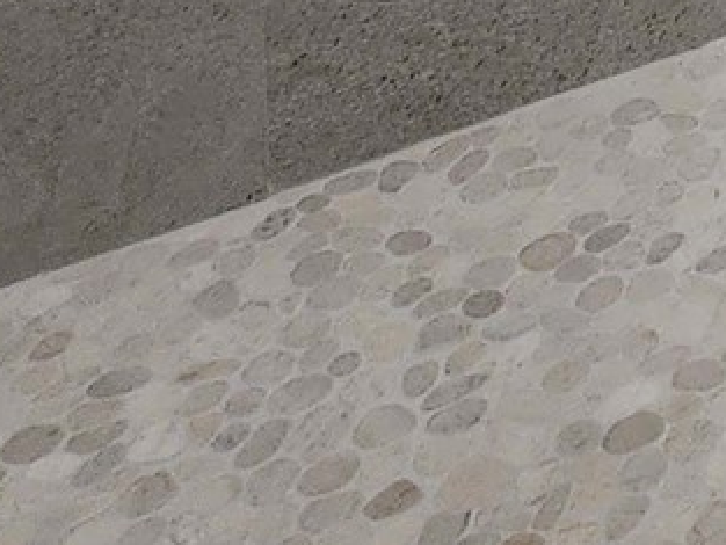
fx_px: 1783
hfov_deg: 16.1
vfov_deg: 11.0
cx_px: 1563
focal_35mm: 85
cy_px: -1104
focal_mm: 2.2
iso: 125
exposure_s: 1/60
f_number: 2.2
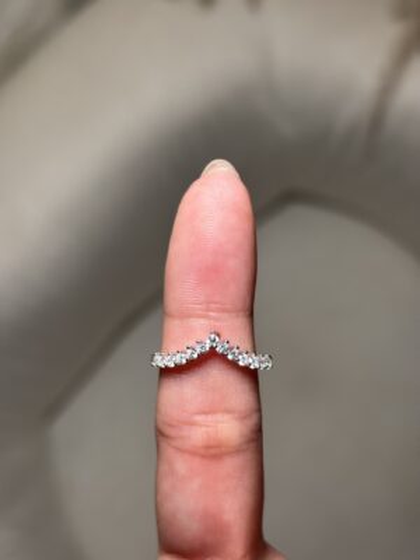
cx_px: 210
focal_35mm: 52
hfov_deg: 28.0
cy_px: 280
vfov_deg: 36.8
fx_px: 841
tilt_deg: -73.0
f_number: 1.6
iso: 50
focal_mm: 5.96
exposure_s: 1/81
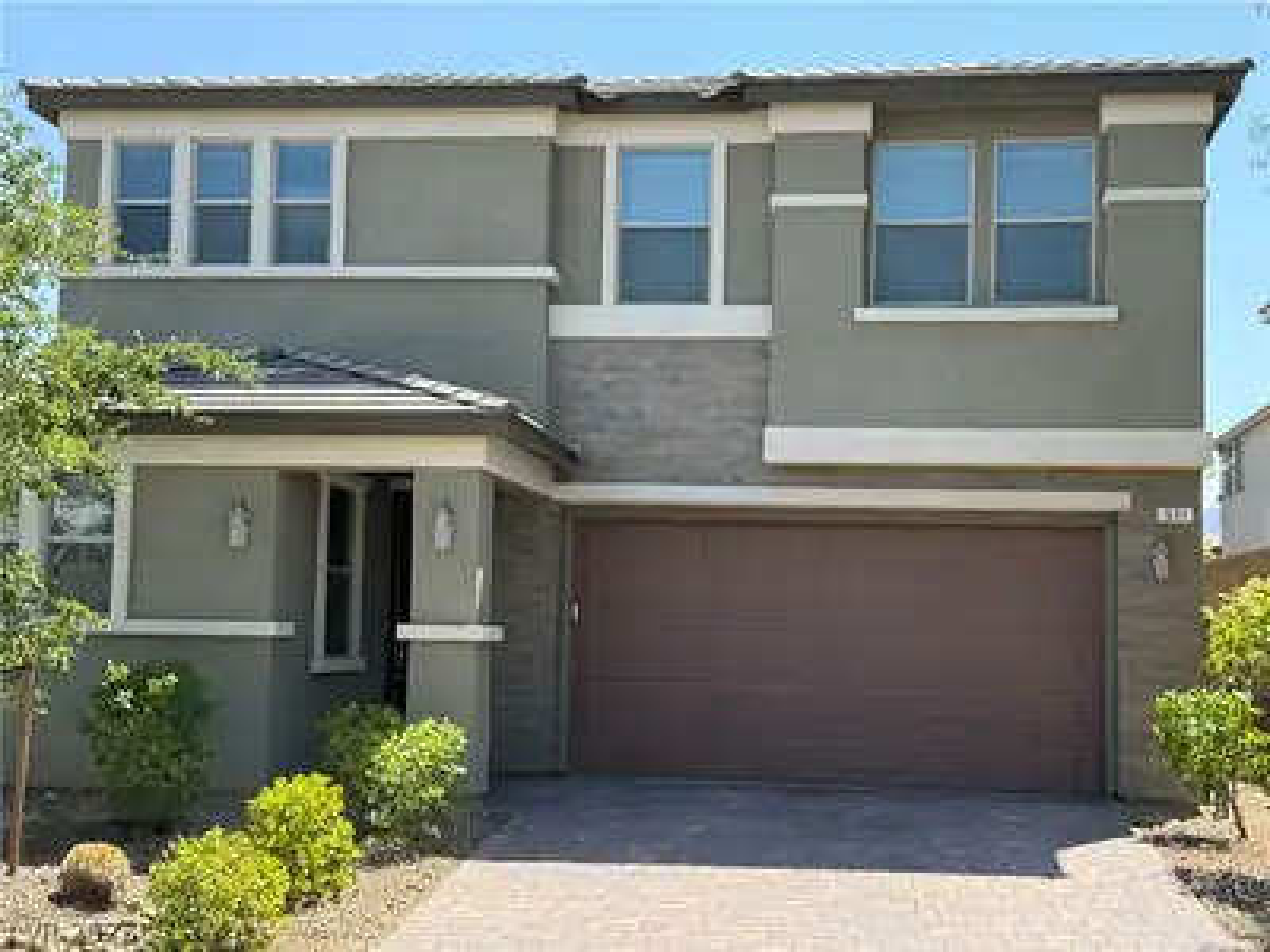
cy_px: 476
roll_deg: -1.2
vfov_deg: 30.3
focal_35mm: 48
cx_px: 635
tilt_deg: +3.9
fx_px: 1761
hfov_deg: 39.7
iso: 100
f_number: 1.78
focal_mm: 6.76
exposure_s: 1/1931
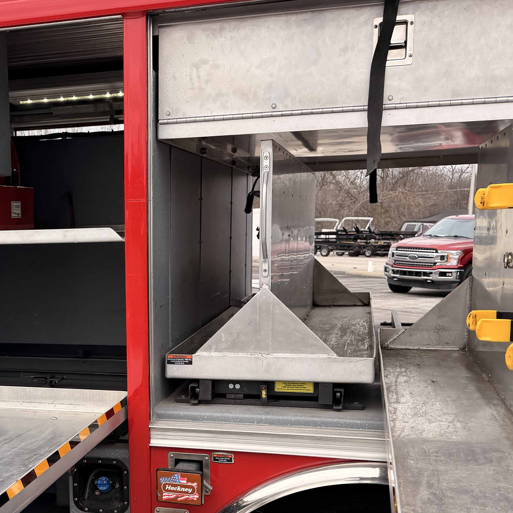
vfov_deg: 33.5
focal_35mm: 50
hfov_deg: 32.3
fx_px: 838
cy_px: 368
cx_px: 50
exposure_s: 1/931
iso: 80
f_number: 1.78
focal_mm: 6.76
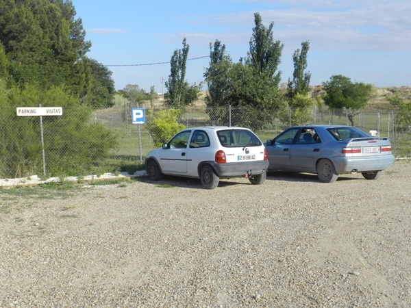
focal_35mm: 46
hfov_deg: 41.2
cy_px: 154
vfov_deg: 31.5
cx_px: 206
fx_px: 546
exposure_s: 1/1000
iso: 160
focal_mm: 8.1
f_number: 4.2
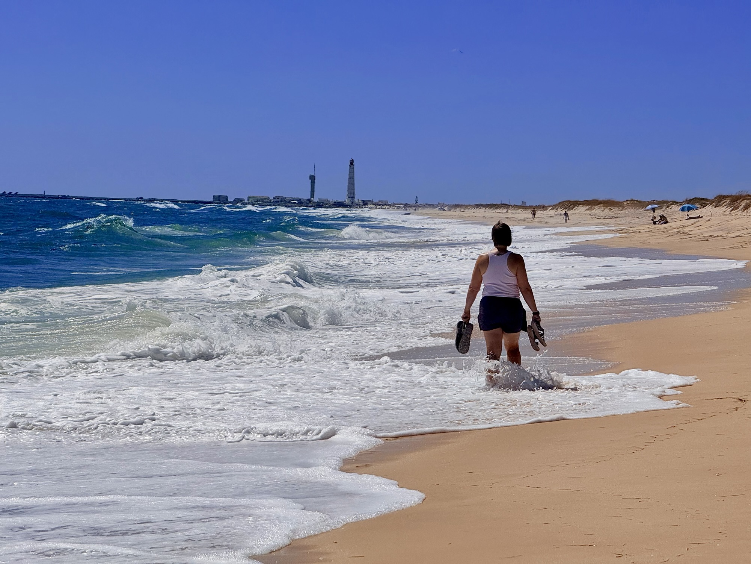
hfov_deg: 16.4
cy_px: 282
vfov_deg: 12.3
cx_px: 376
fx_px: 2603
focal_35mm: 120
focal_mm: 15.66
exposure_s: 1/7634
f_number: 2.8
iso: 40
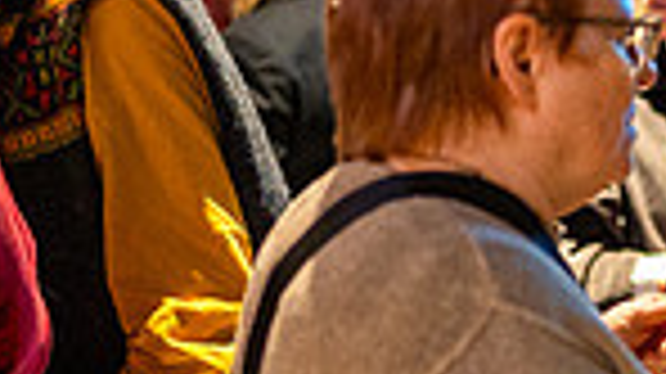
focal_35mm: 144
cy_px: 313
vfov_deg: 8.4
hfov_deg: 14.3
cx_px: 891
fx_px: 2541
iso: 4000
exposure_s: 1/160
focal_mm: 35
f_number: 1.4
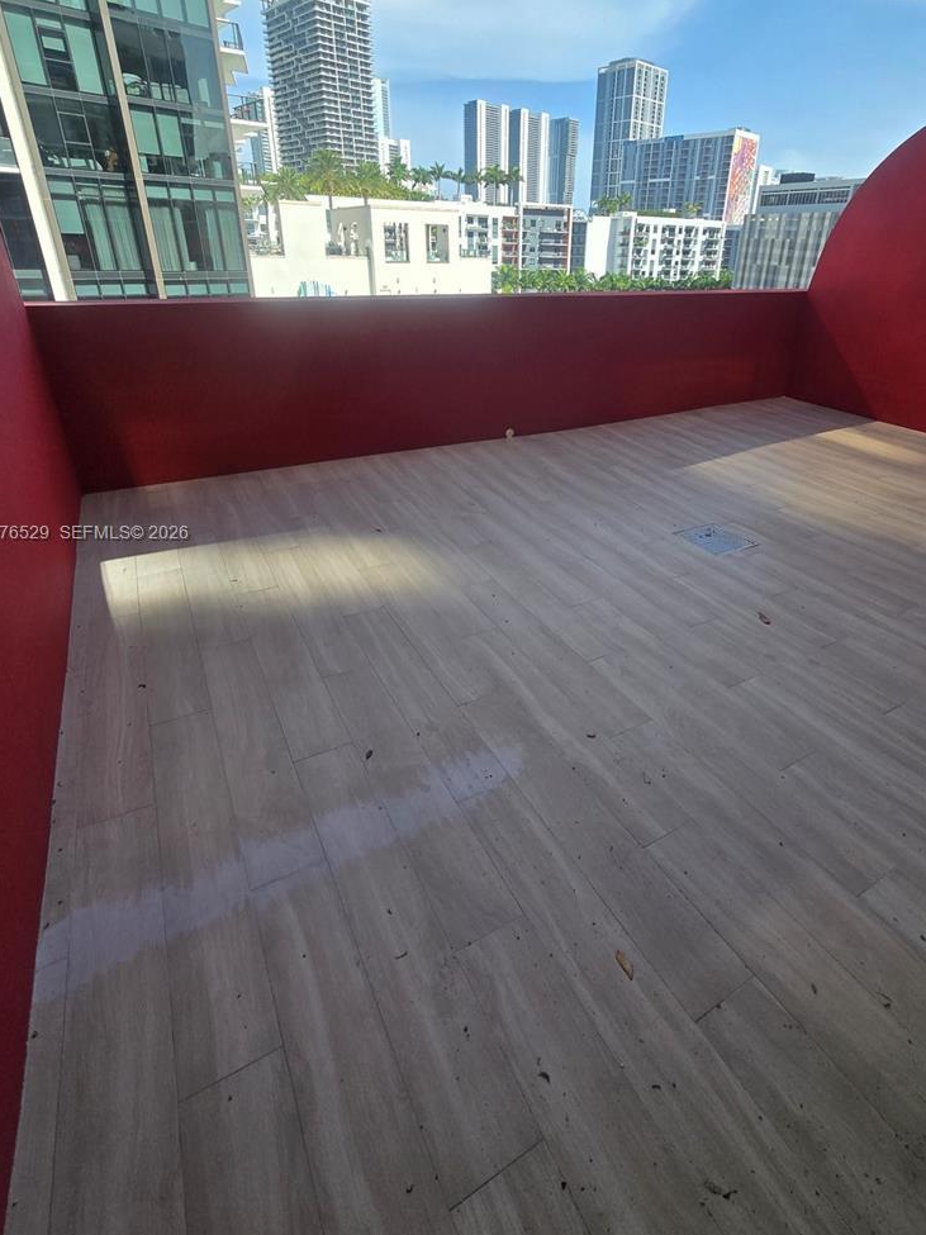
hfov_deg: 77.7
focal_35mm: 16
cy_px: 535
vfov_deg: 93.9
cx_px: 524
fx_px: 571
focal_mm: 2.2
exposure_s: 1/1272
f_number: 2.2
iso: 50
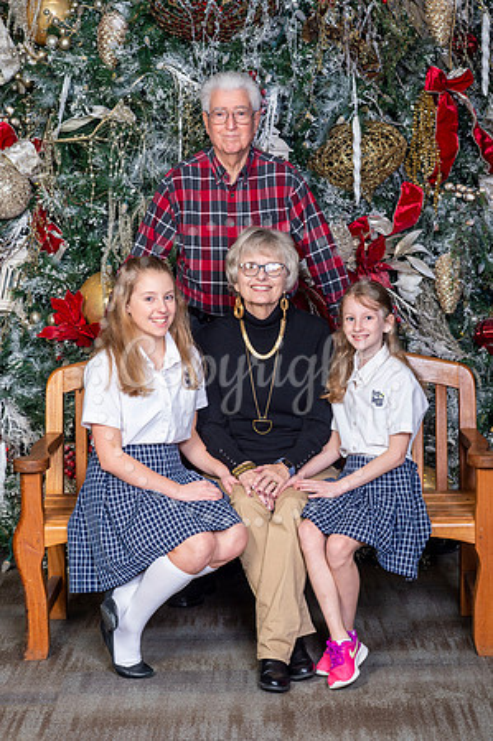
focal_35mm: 85
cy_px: 370
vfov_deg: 23.9
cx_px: 246
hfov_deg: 16.0
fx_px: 1750
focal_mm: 85
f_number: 8
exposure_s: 1/125
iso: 400
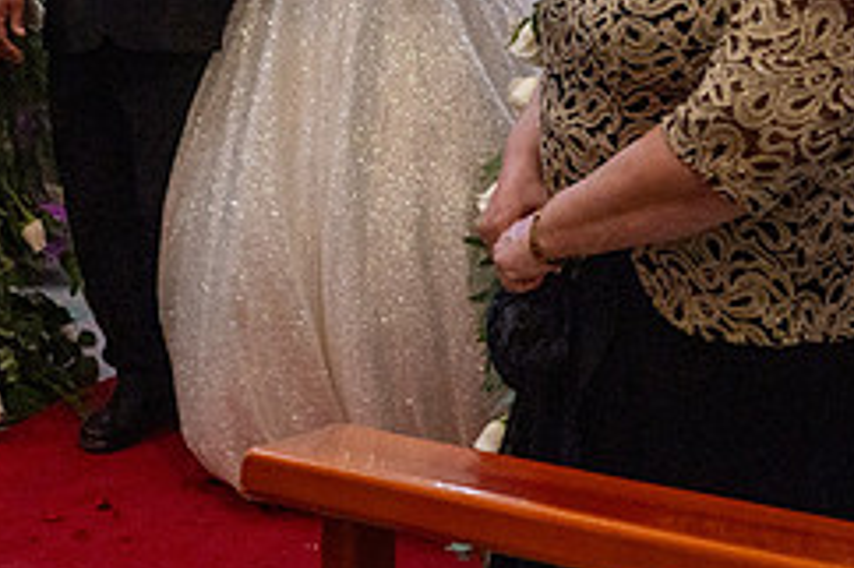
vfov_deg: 15.9
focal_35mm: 84
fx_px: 1991
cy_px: -26
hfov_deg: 23.9
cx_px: 205
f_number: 5
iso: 2500
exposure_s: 1/125
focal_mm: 35
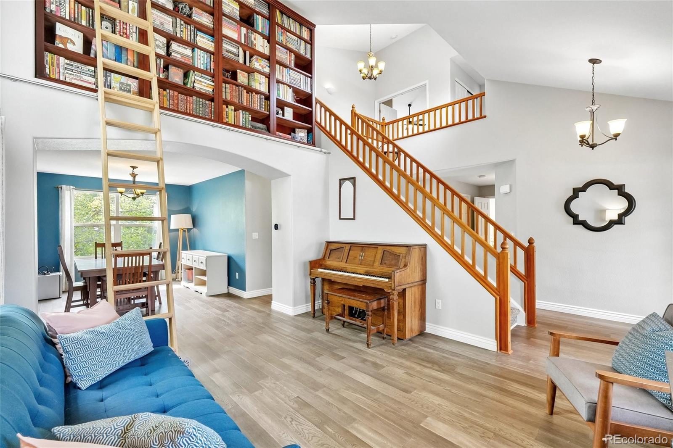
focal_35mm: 15
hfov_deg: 100.4
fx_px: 280
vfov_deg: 77.3
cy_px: 224
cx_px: 336
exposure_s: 1/6
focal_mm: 10
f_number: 8
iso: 800
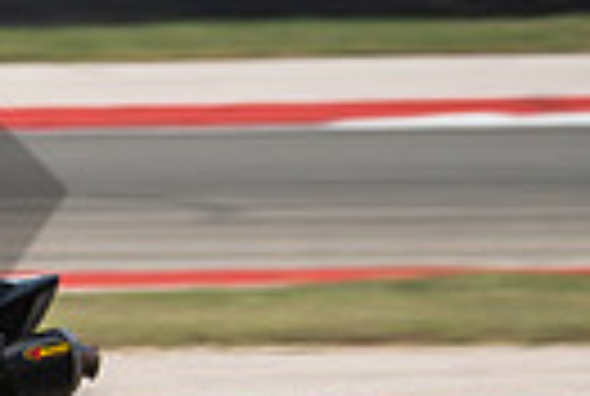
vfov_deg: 1.0
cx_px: -369
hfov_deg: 1.6
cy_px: 533
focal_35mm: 1325
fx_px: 21765
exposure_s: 1/400
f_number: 7.1
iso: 160
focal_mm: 200
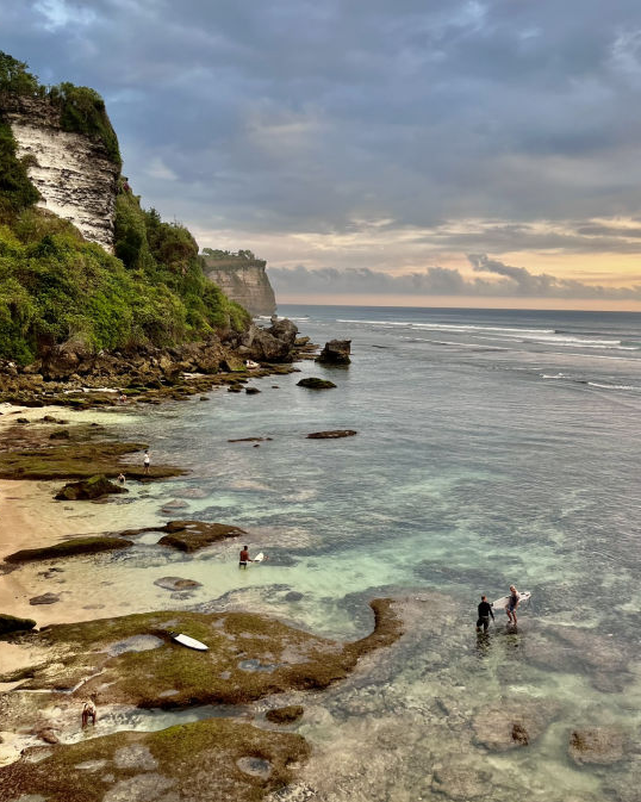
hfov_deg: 43.3
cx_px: 348
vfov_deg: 52.2
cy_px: 289
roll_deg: -0.5
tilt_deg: +1.0
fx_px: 807
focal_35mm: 34
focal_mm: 5.1
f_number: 1.6
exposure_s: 1/211
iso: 40
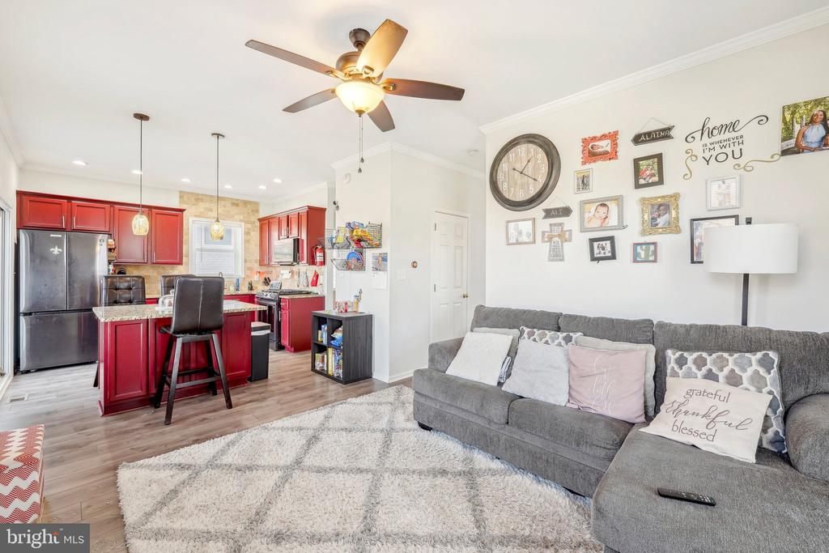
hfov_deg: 101.9
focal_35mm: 15
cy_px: 276
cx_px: 414
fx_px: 336
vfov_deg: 78.9
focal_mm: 14.6
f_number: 7.1
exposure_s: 1/20
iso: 500
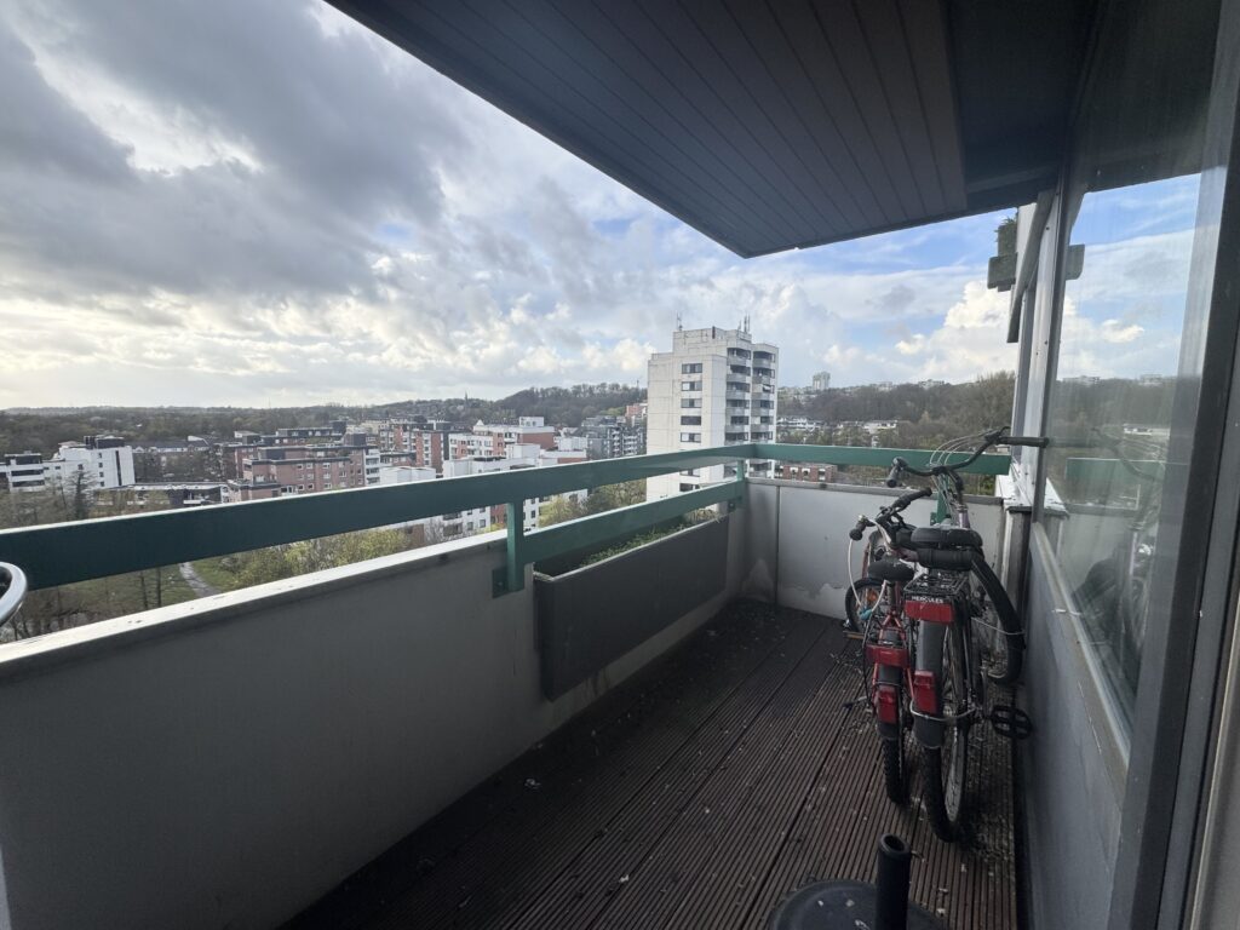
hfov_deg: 102.1
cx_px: 620
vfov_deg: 85.7
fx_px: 502
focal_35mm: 14
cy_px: 465
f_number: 2.2
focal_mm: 2.22
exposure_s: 1/804
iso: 40
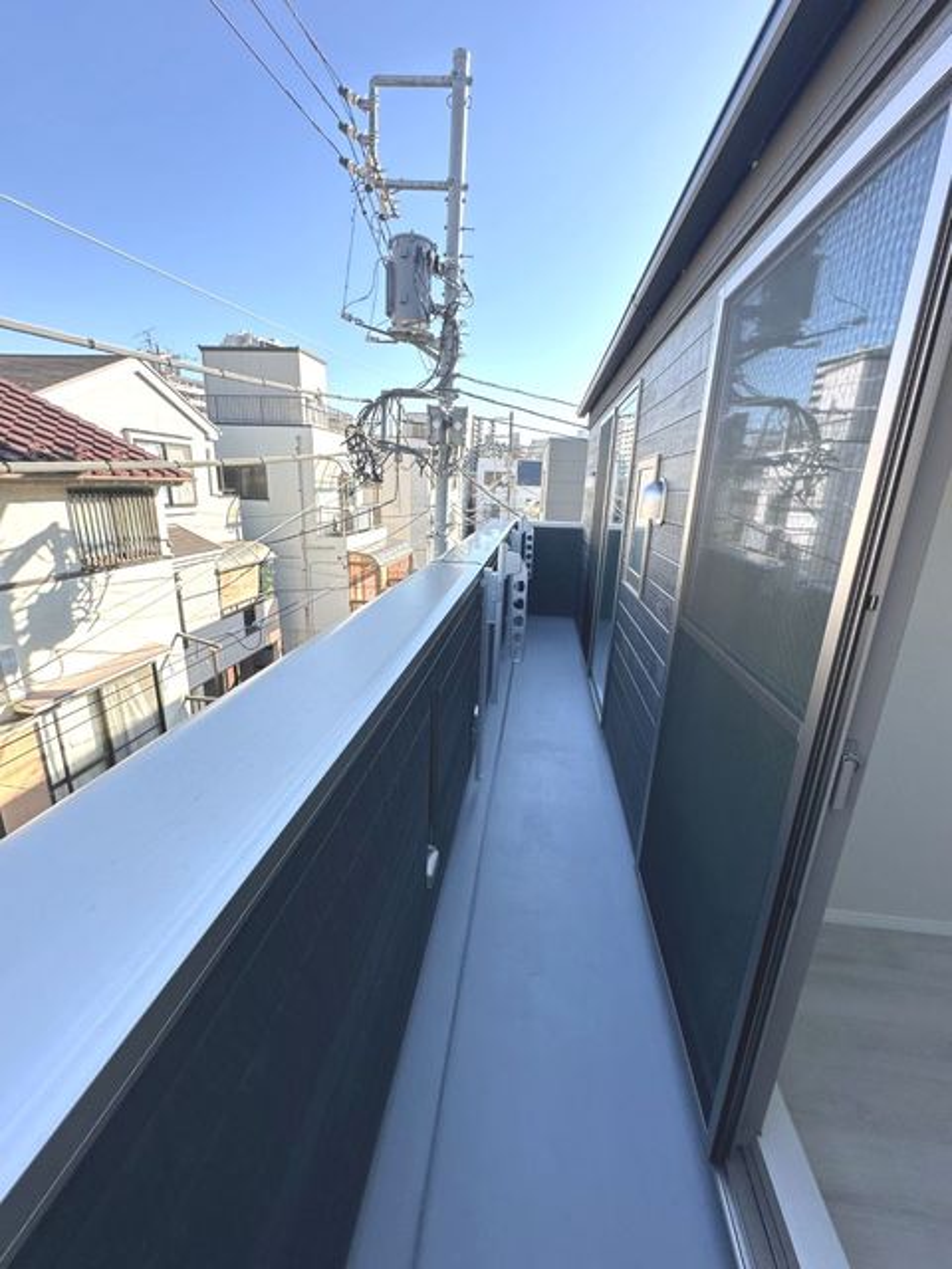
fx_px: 513
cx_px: 476
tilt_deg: -11.7
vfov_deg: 102.1
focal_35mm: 14
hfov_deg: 85.7
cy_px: 634
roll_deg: -1.9
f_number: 2.2
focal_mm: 2.22
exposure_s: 1/443
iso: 40
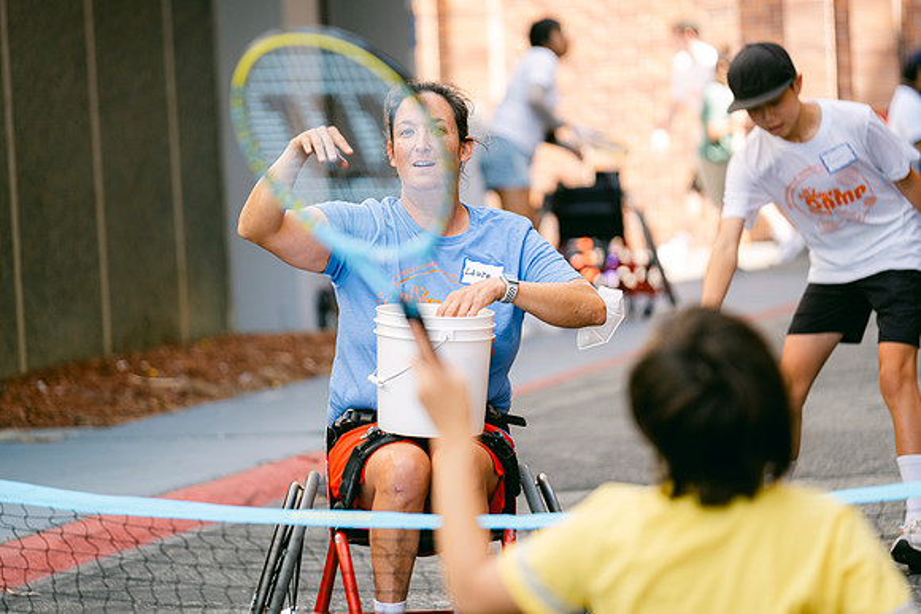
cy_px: 307
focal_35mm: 210
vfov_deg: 6.5
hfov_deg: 9.8
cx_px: 460
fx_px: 5374
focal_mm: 140
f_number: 2.8
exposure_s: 1/180
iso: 160
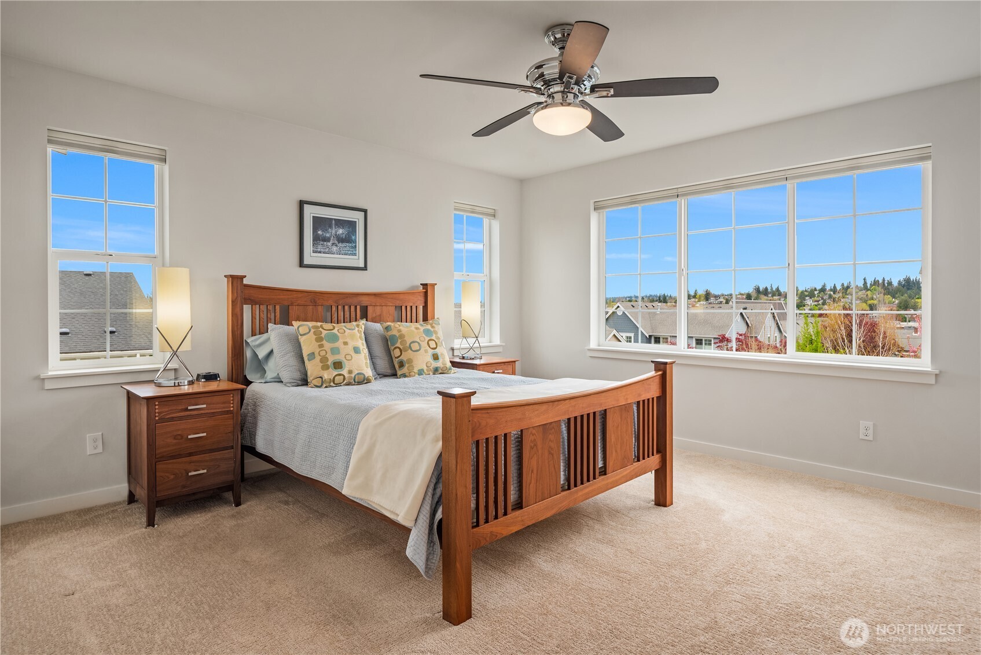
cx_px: 490
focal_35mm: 19
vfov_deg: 64.6
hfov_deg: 86.9
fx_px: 518
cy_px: 328
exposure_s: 1/10
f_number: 7.1
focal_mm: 19
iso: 100
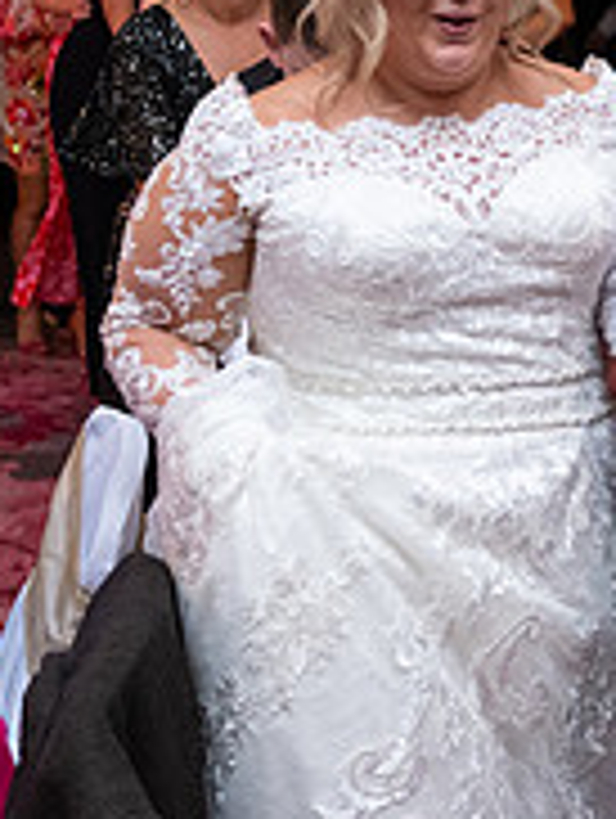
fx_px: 2249
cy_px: 124
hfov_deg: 15.3
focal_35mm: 95
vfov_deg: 20.3
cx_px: 625
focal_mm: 31
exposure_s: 1/160
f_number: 3.5
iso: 1250
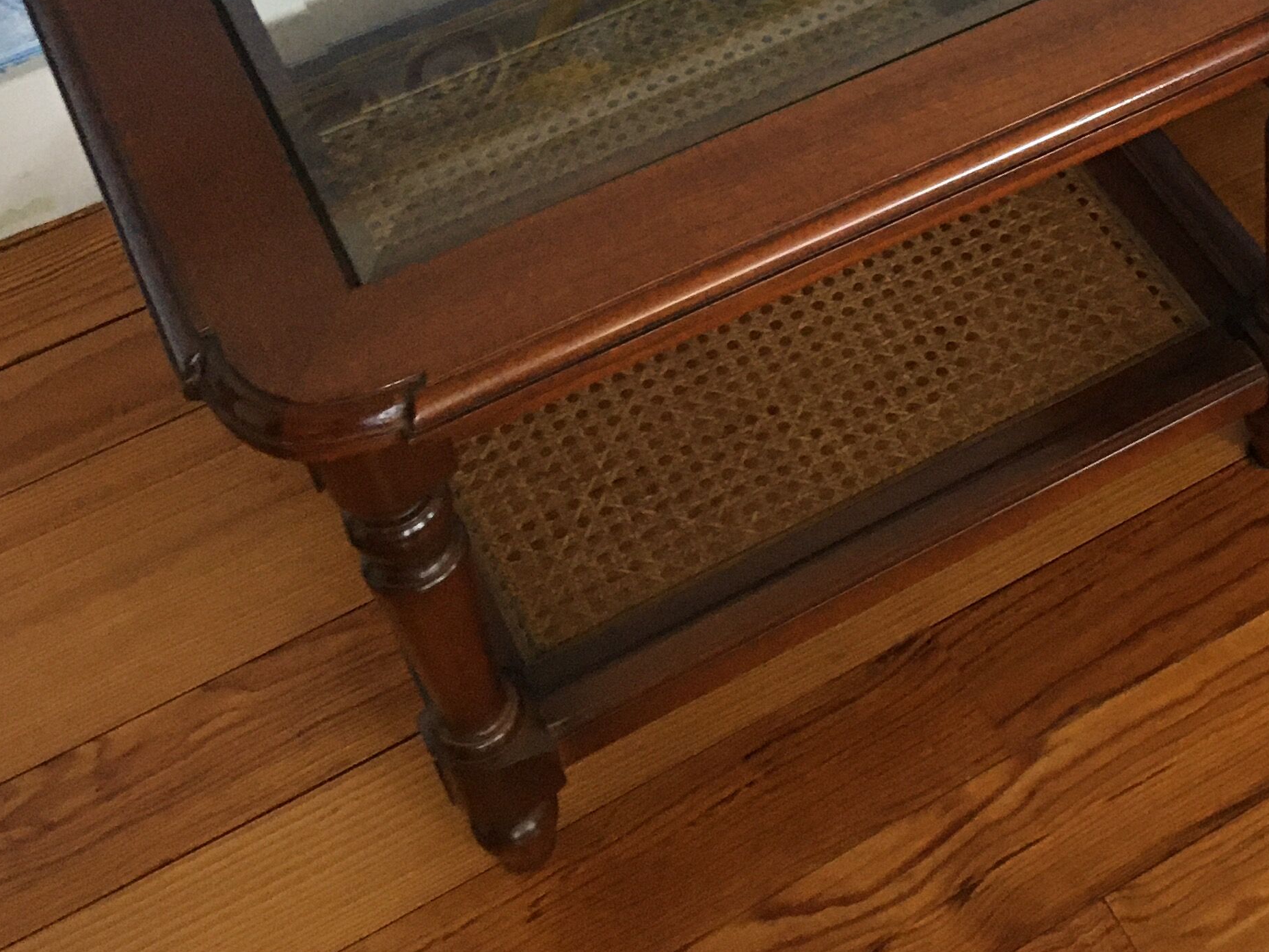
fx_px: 2310
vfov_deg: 22.5
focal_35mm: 63
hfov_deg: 29.9
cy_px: 36
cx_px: 1046
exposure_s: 1/20
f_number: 2.2
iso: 200
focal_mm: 4.15
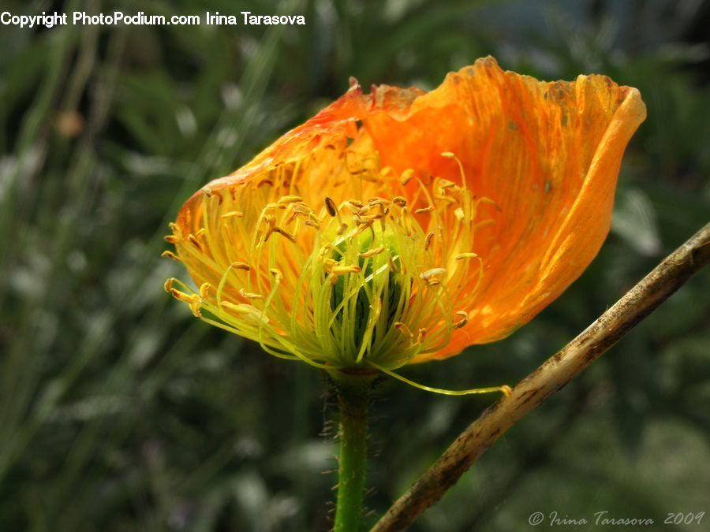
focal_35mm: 50
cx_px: 355
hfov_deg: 38.2
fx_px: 1026
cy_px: 266
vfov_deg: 29.1
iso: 50
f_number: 6.8
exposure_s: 1/160
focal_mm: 10.3
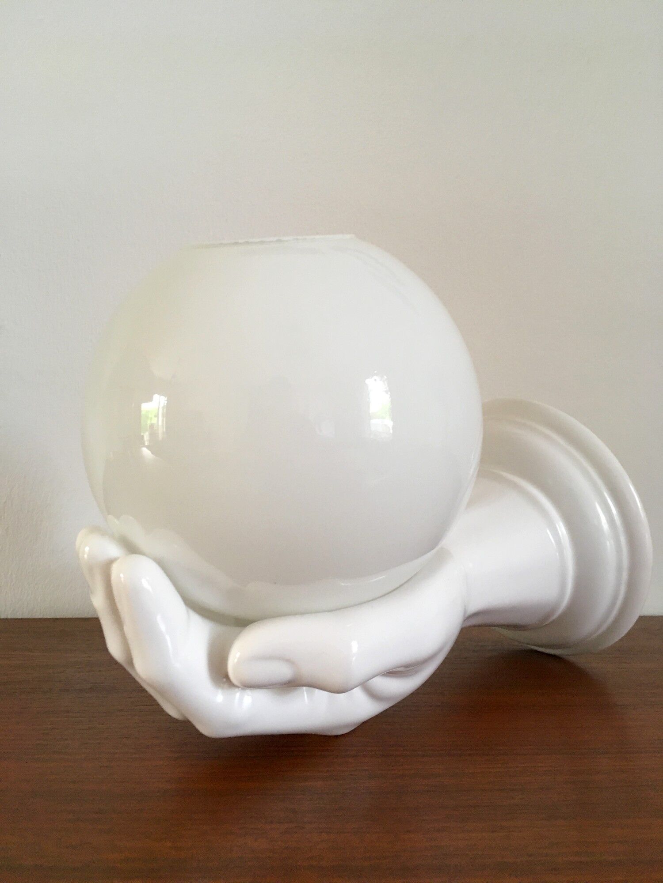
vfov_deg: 61.7
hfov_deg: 48.2
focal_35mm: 29
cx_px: 332
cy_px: 442
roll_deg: +1.4
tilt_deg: +0.2
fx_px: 741
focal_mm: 4.15
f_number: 2.2
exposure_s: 1/33
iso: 125
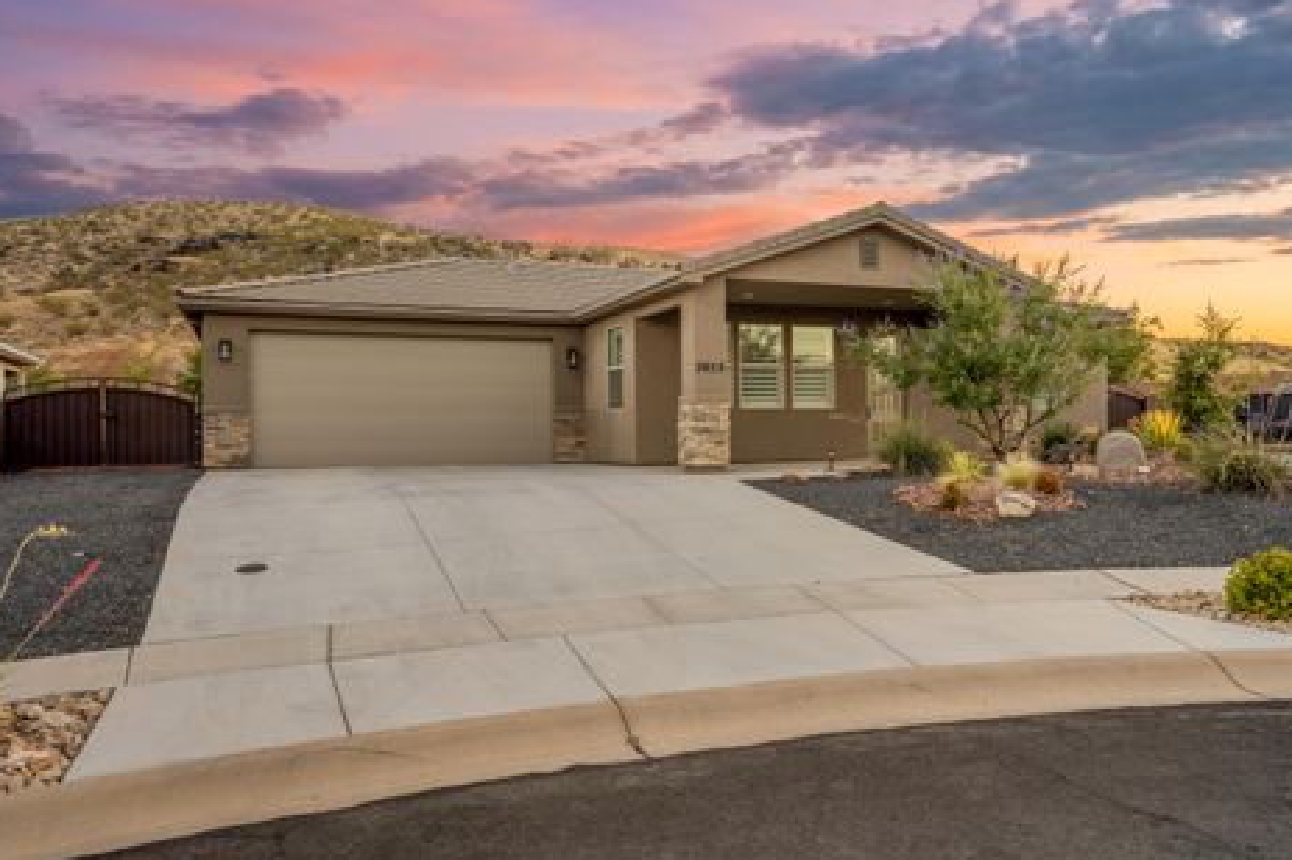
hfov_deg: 67.4
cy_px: 437
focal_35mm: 27
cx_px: 670
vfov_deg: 47.9
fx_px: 968
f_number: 9
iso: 250
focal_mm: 25
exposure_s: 1/125
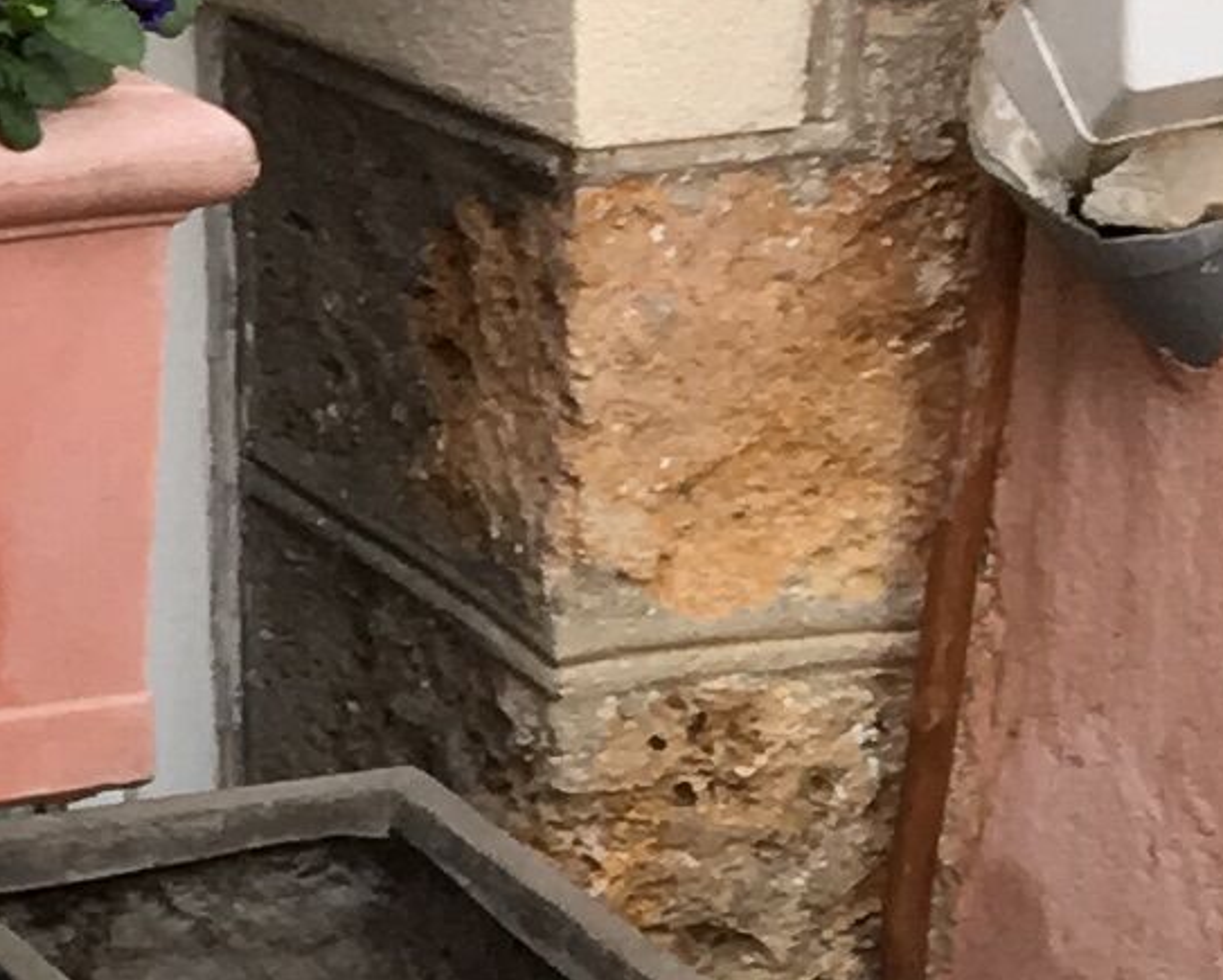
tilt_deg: -13.7
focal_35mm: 210
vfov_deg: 7.4
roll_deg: +3.8
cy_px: 191
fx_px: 7605
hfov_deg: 8.3
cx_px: -1827
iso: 32
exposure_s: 1/100
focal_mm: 4.15
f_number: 2.2
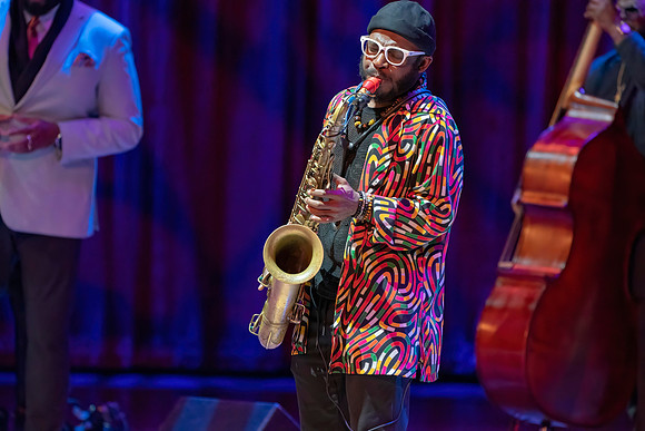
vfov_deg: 4.5
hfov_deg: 6.7
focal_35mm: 309
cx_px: 322
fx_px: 5537
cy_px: 216
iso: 6400
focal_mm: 309
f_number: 5.6
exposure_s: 1/320
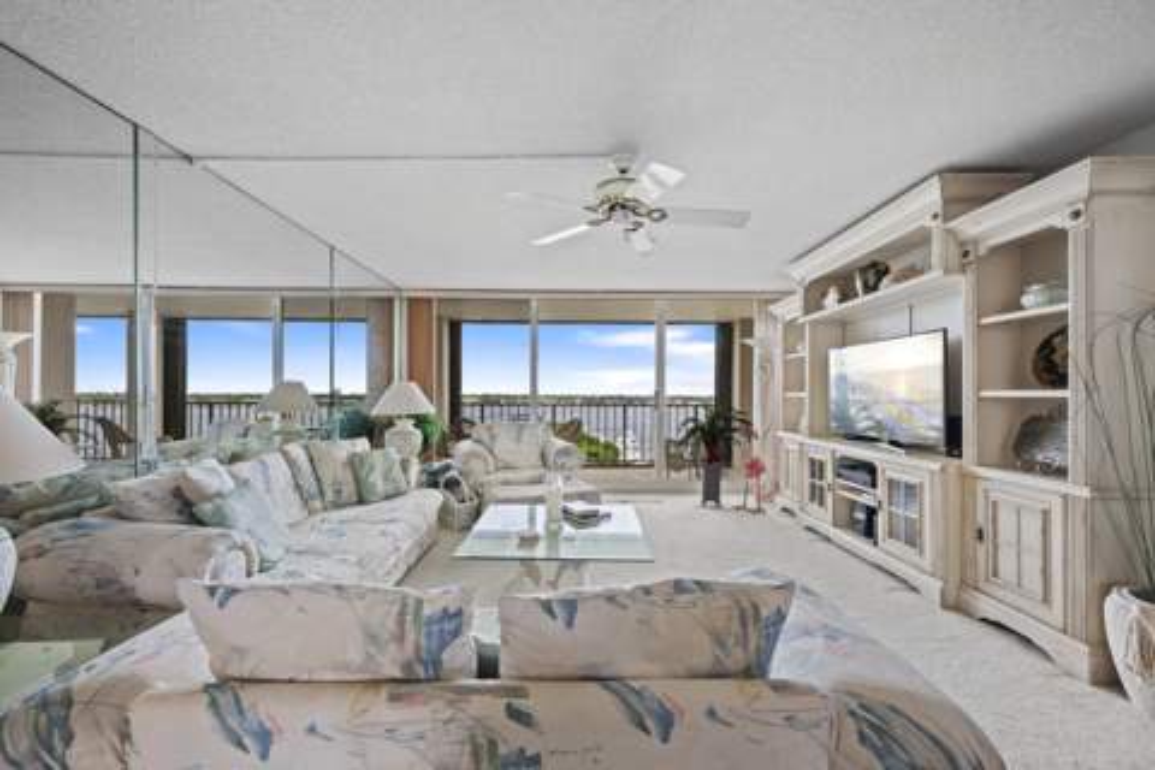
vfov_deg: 81.2
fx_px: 449
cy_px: 385
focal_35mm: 14
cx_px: 578
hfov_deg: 104.3
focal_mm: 14
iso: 250
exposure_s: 1/4
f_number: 8
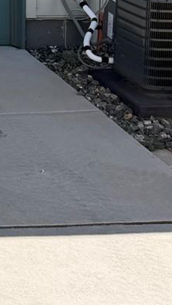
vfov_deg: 19.1
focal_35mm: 102
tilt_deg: -2.7
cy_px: -109
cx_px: -281
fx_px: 826
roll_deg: +1.3
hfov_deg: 9.9
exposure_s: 1/2370
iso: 80
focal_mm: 6.76
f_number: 1.78
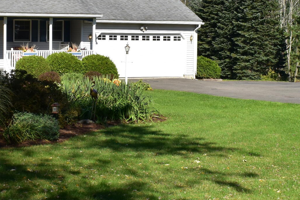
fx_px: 725
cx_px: 84
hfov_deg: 23.2
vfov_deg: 15.7
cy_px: 74
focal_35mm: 87
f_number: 11
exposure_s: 1/500
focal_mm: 20
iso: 400
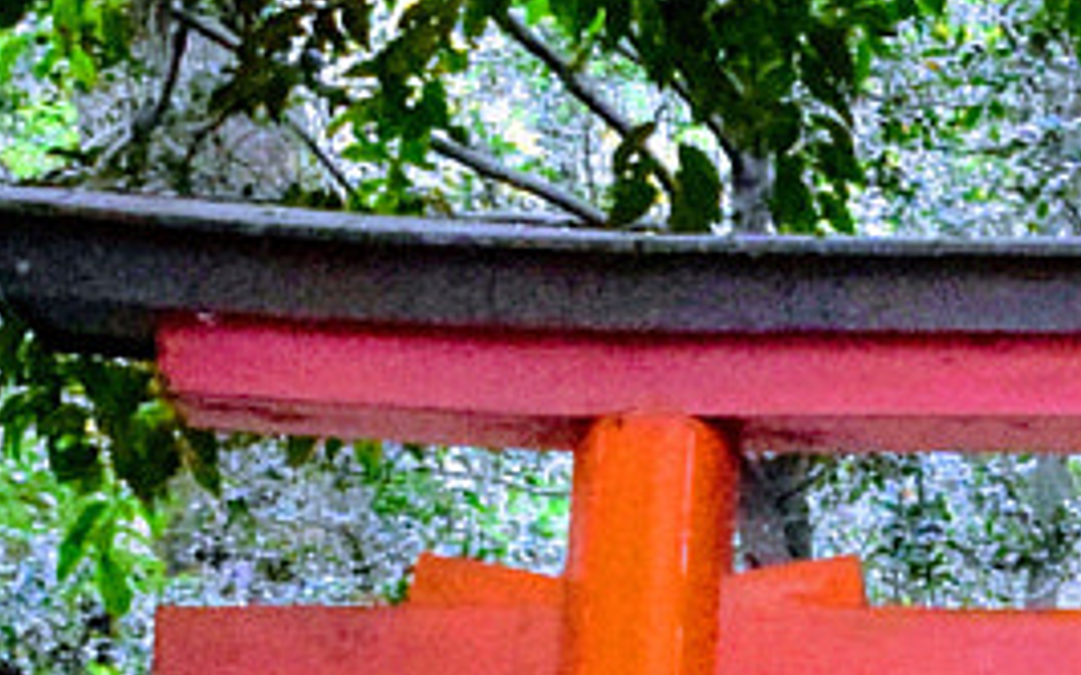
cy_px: 1720
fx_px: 8128
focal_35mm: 276
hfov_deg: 7.5
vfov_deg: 4.6
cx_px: 1548
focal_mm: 30
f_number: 4.2
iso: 4000
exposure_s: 1/60
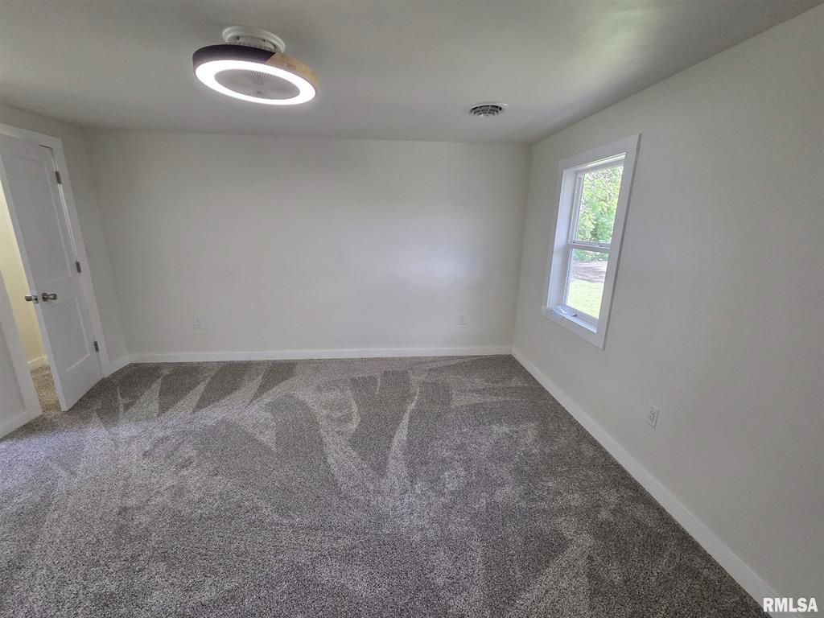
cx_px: 412
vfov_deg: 89.9
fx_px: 309
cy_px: 309
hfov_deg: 106.2
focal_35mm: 13
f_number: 2.2
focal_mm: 2.2
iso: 250
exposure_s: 1/120
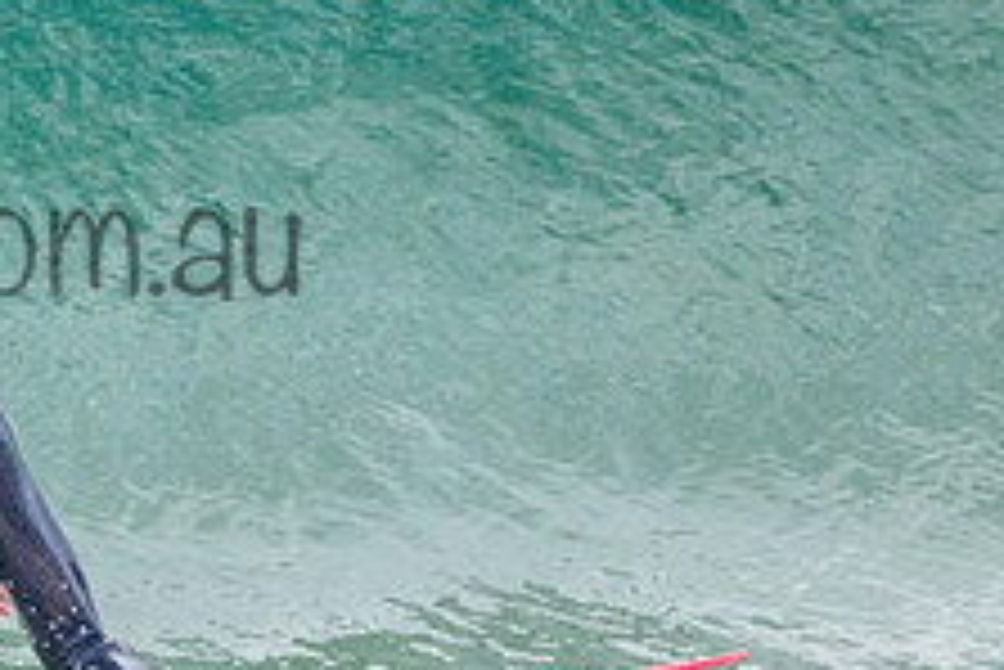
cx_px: -176
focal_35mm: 2083
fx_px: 58128
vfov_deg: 0.7
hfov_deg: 1.0
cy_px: 191
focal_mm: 800
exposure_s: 1/1600
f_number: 11
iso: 2800
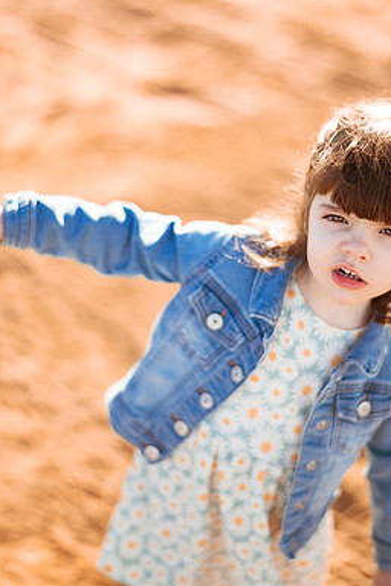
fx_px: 1108
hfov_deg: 20.0
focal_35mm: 68
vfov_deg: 29.7
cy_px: 278
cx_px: 228
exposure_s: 1/1250
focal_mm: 58
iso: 50
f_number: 1.4
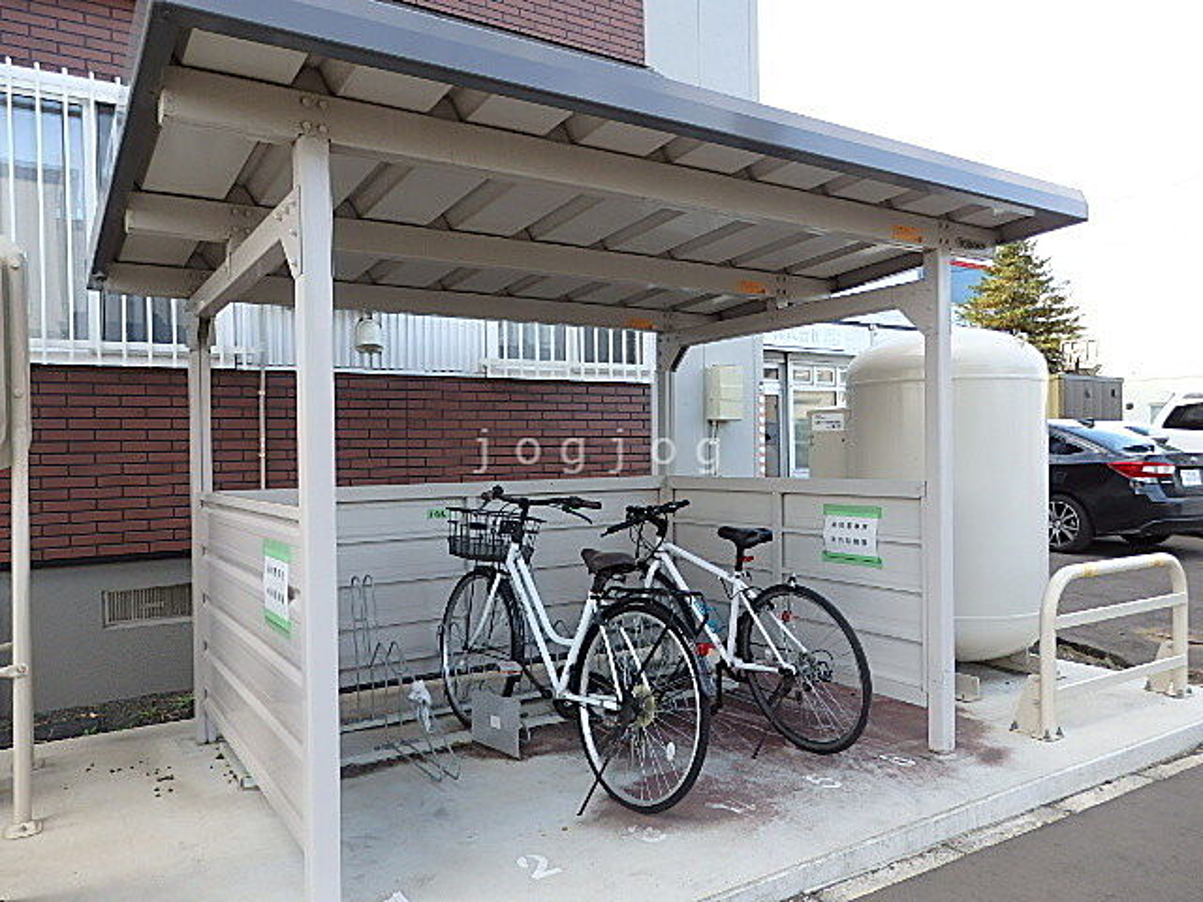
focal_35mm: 25
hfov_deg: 69.4
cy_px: 451
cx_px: 602
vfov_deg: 54.9
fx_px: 869
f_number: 3
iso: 125
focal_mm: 4.5
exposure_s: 1/200
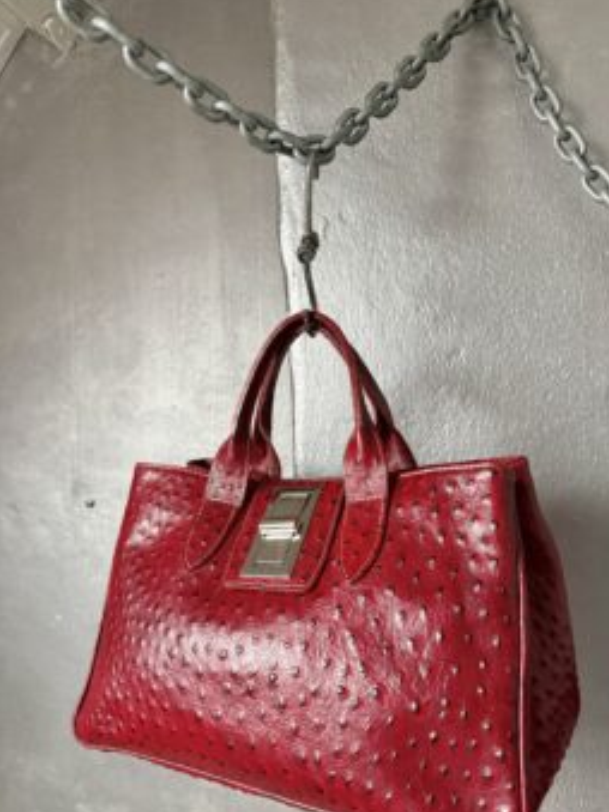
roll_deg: -0.3
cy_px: 406
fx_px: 587
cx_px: 315
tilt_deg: +0.0
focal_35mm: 25
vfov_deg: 69.4
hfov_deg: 54.8
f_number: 1.78
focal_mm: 6.76
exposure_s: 1/52
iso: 800
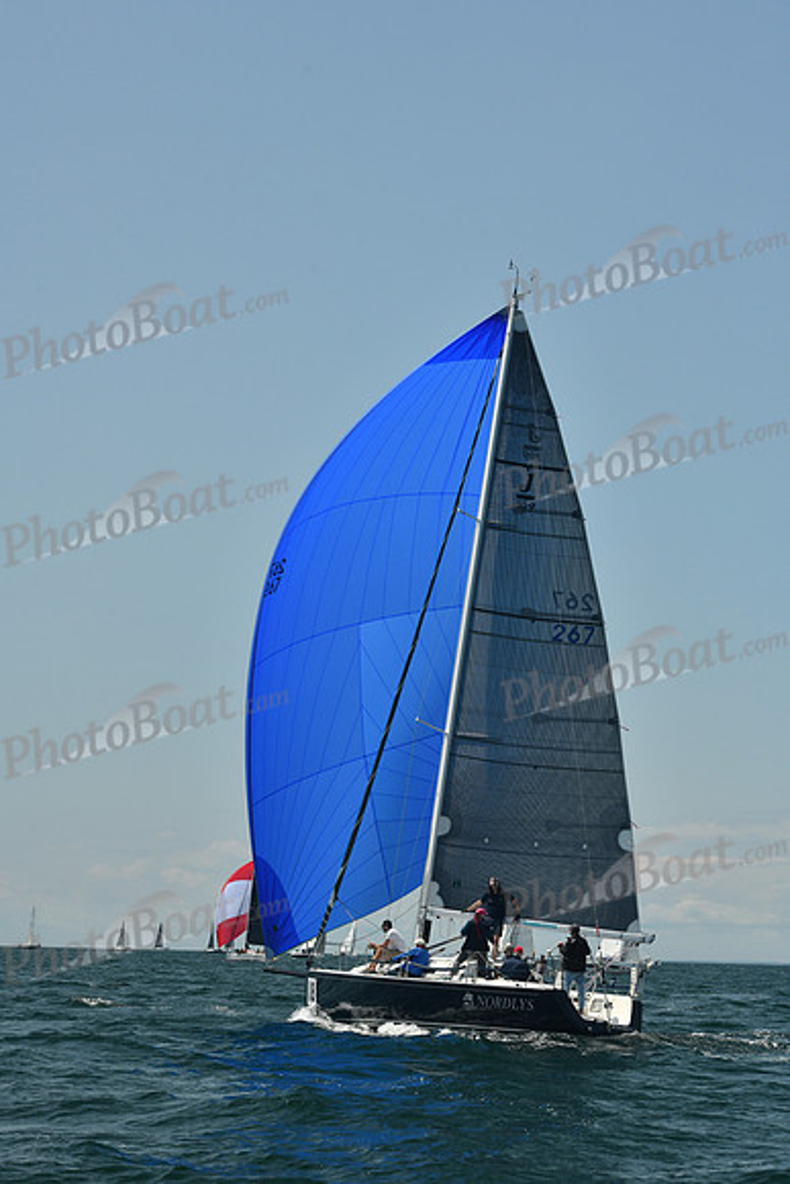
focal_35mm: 82
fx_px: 2697
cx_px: 395
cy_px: 592
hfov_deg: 16.7
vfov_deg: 24.8
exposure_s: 1/640
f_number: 9
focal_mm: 82
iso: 320
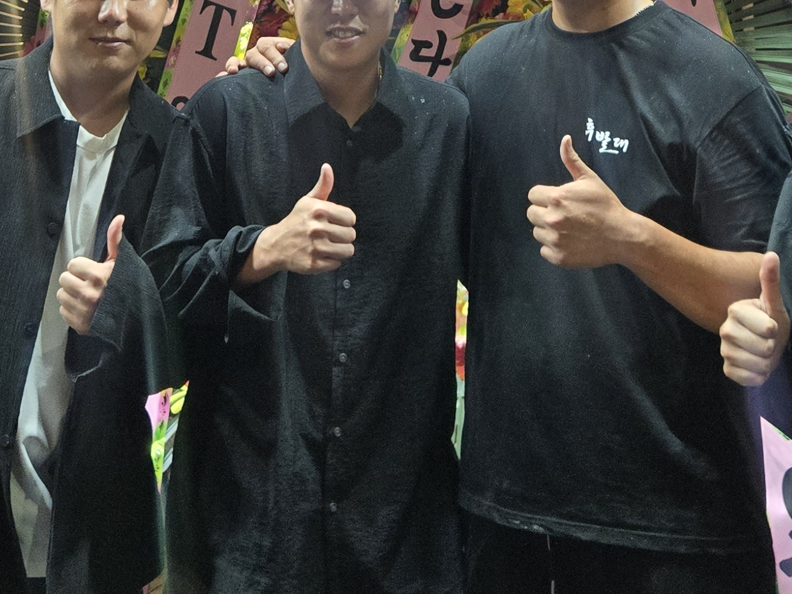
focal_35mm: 70
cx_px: 407
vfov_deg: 19.3
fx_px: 1602
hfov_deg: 27.8
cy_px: -195
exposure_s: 1/120
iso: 320
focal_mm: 5.4
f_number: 1.8
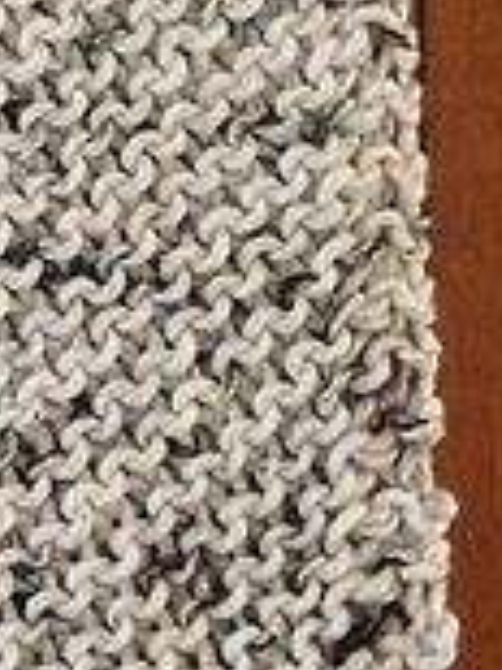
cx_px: -351
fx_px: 2633
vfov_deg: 14.4
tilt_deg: -84.4
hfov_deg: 10.4
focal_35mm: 136
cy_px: 130
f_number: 2.4
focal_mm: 4.12
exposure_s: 1/15
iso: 800
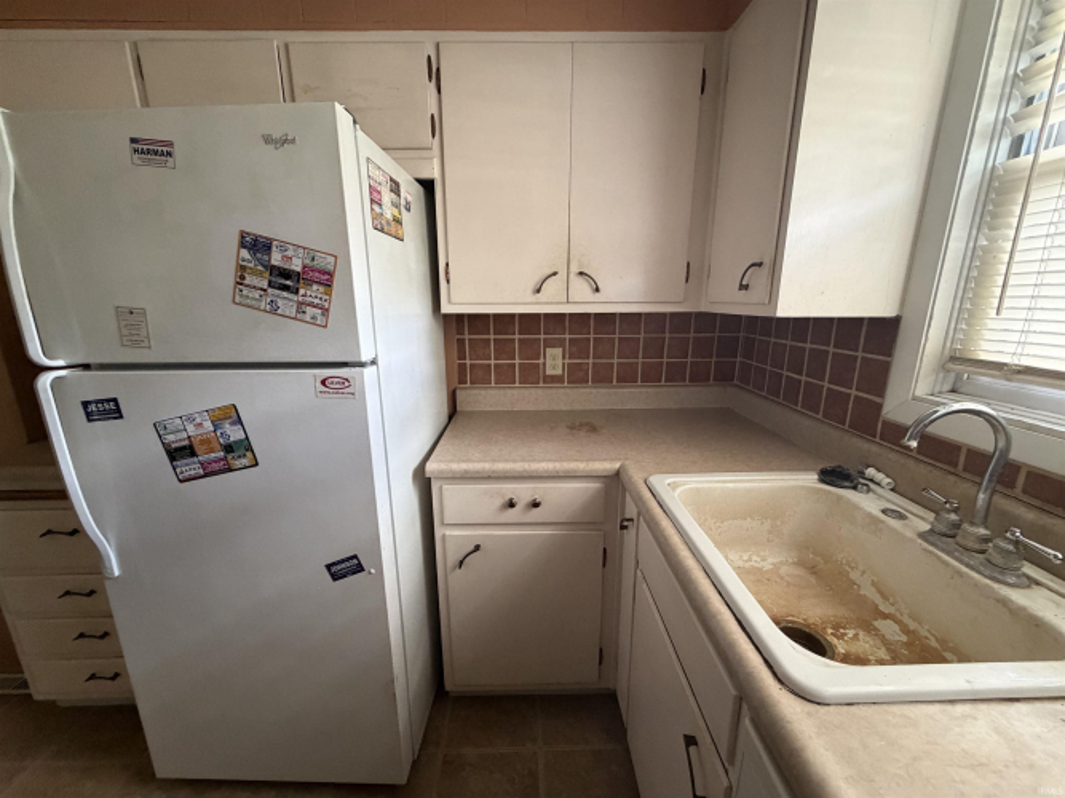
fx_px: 431
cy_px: 399
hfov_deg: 102.1
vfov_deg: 85.7
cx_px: 532
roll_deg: +0.7
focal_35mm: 14
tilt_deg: -13.5
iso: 400
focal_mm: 2.22
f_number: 2.2
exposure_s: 1/60
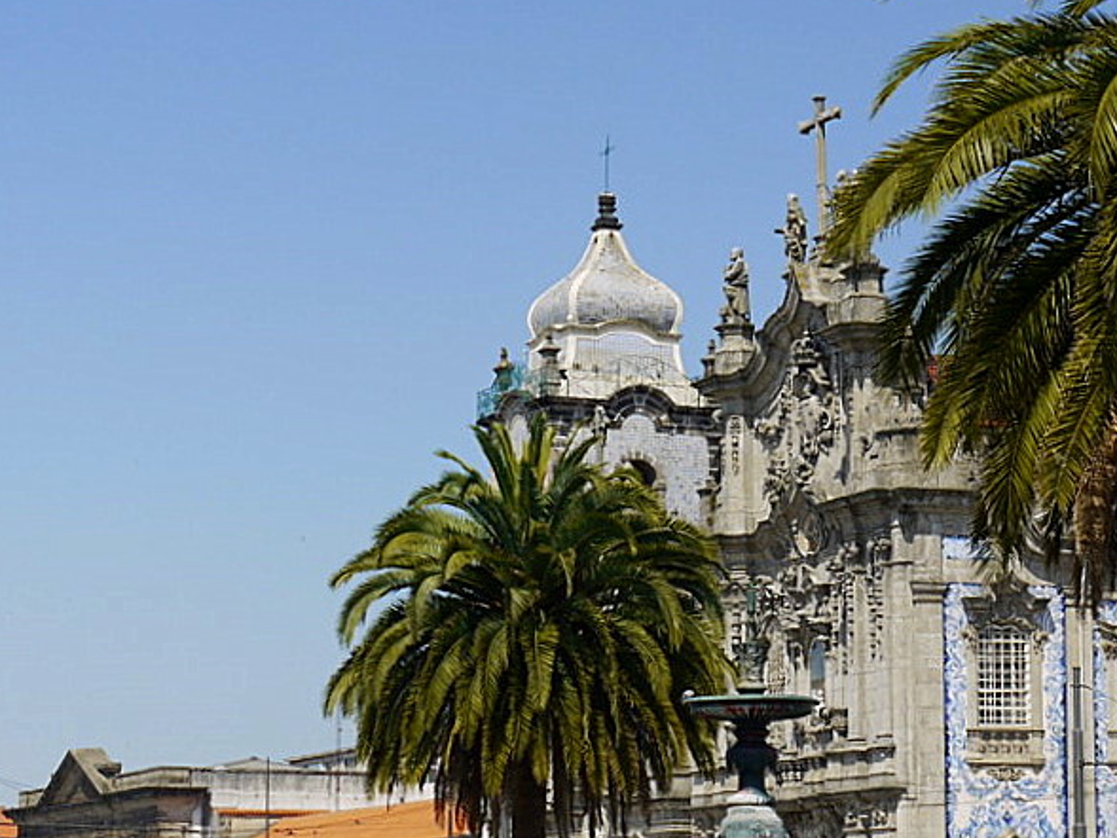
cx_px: 806
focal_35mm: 100
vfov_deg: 14.8
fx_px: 3227
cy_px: 552
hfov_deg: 19.5
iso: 100
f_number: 7.1
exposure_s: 1/160
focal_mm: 23
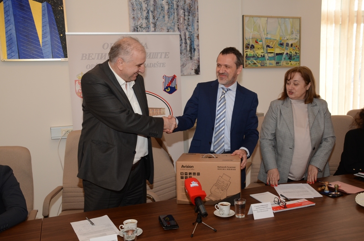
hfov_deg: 53.2
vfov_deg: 36.7
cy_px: 120
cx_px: 182
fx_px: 363
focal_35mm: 36
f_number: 5.6
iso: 320
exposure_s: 1/60
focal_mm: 24
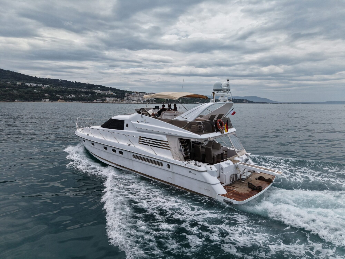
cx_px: 172
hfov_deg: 71.6
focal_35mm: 24
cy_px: 130
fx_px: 239
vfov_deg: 56.8
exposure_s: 1/1000
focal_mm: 8.67
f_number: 1.8
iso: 160
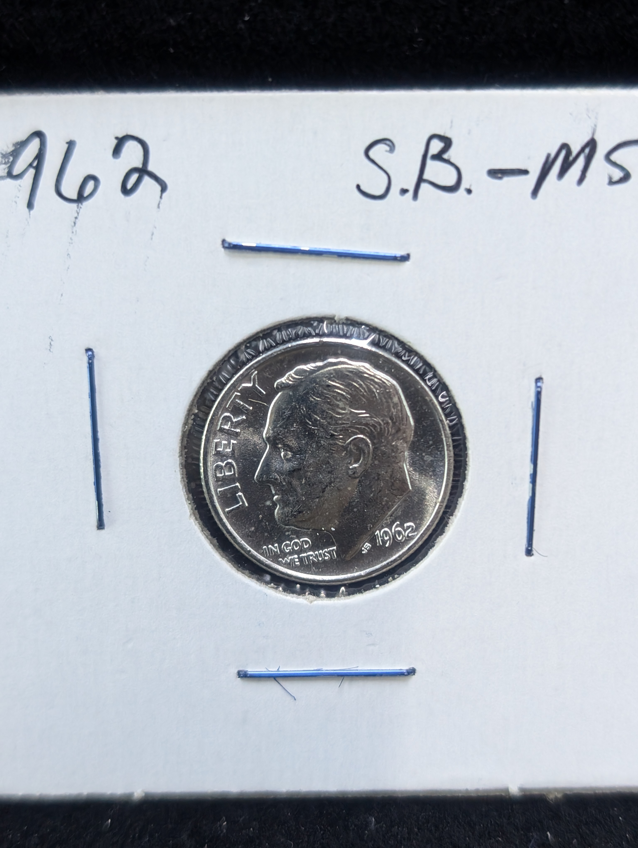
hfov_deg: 29.7
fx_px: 1201
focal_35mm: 49
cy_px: 424
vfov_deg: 38.9
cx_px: 319
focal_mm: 6.9
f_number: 1.68
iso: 333
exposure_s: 1/60
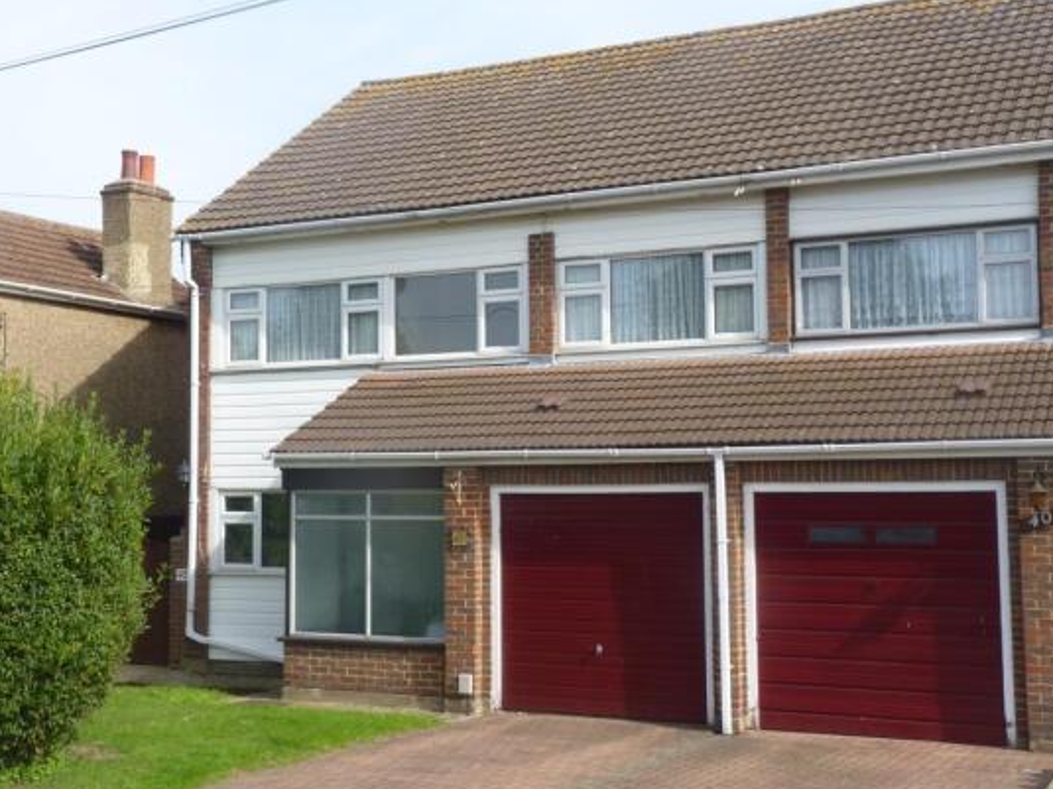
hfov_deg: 38.9
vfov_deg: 29.7
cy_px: 381
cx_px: 505
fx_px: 1490
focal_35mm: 49
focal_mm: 8
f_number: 5
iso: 80
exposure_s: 1/250
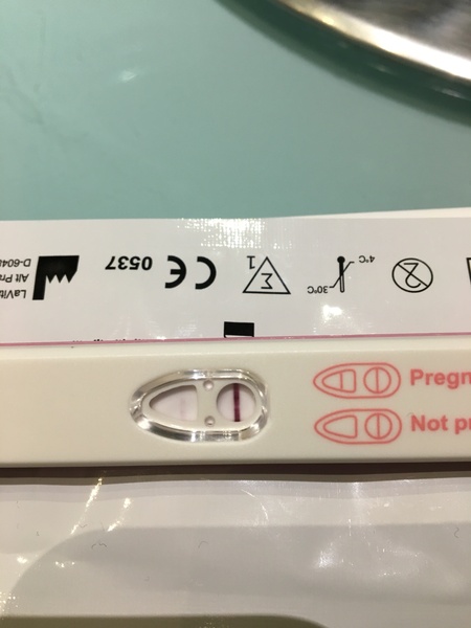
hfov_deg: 48.2
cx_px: 236
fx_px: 526
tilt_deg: -64.9
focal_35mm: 29
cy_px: 314
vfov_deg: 61.7
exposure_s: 1/33
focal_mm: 4.15
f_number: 2.2
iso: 64
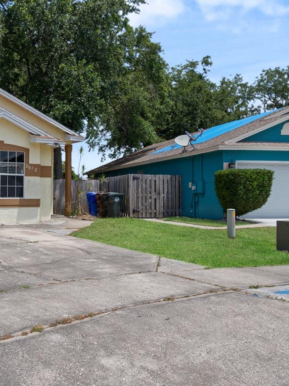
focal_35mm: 36
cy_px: 188
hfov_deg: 37.7
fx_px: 401
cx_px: 43
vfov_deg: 51.3
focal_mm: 14
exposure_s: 1/320
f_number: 7.1
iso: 100
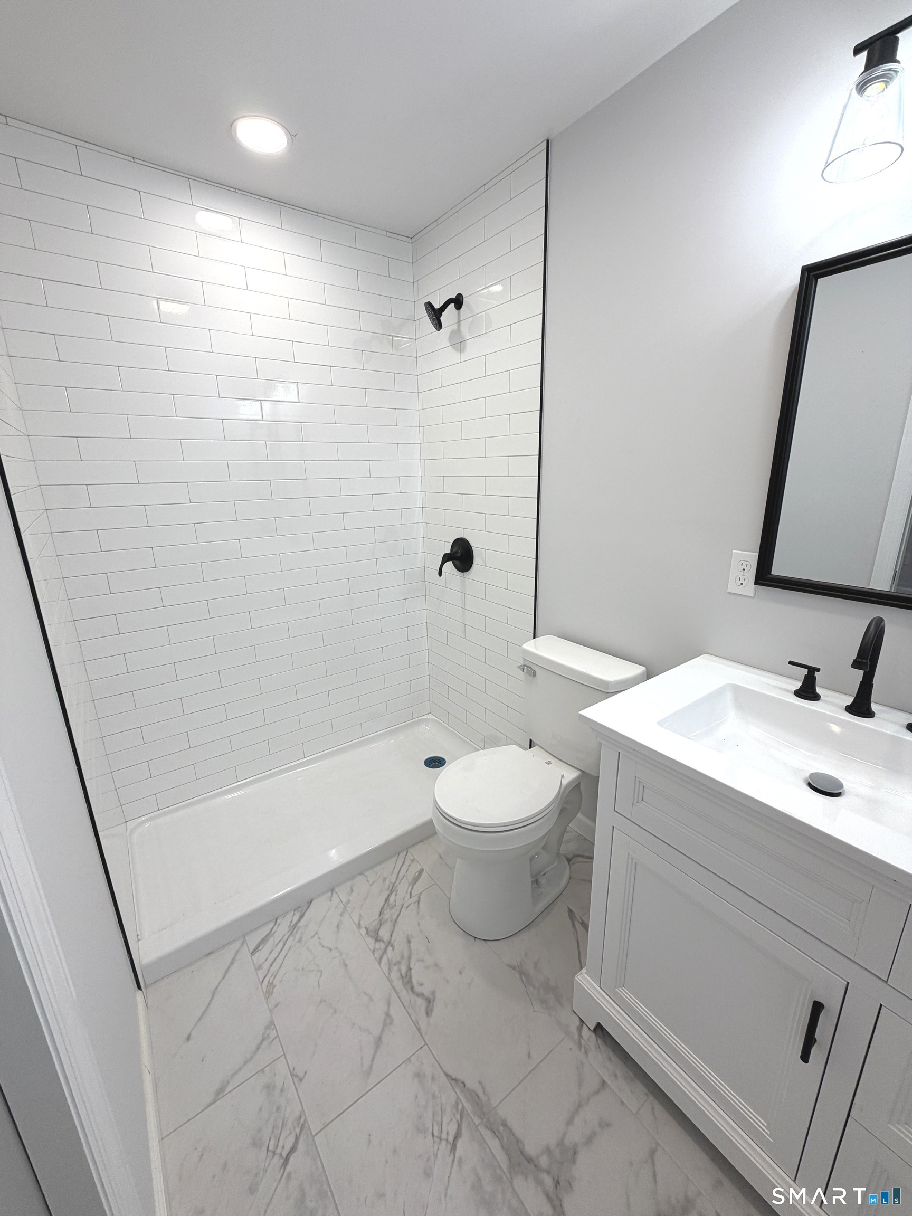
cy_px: 608
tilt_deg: -15.3
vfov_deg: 102.1
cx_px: 456
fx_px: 492
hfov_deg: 85.7
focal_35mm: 14
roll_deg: +1.2
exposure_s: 1/120
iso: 64
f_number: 2.2
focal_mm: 2.22
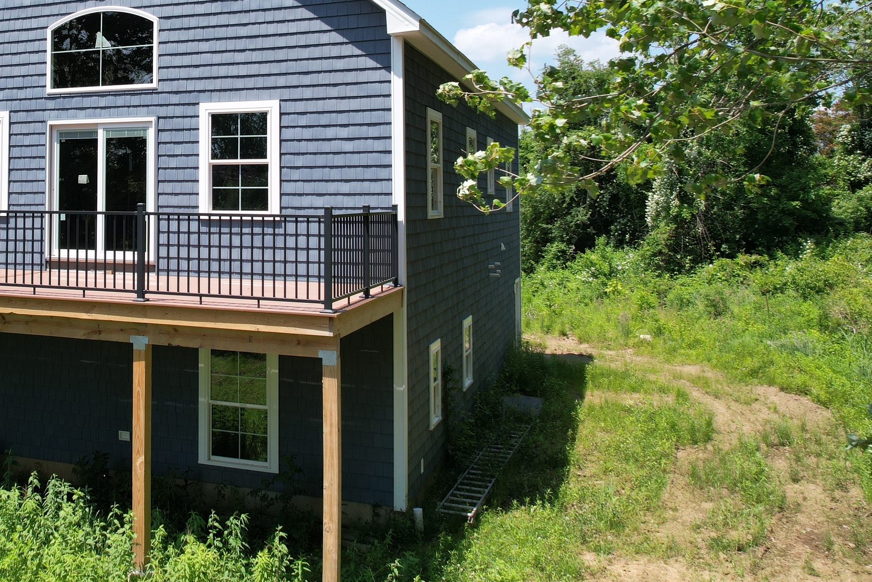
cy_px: 131
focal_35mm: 38
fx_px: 920
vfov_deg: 34.2
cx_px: 177
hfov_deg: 47.9
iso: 100
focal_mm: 8.38
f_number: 2.8
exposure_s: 1/1250
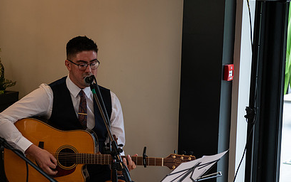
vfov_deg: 12.9
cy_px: 121
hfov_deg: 20.5
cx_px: 88
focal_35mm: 101
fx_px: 801
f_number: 3.5
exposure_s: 1/160
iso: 640
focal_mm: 70
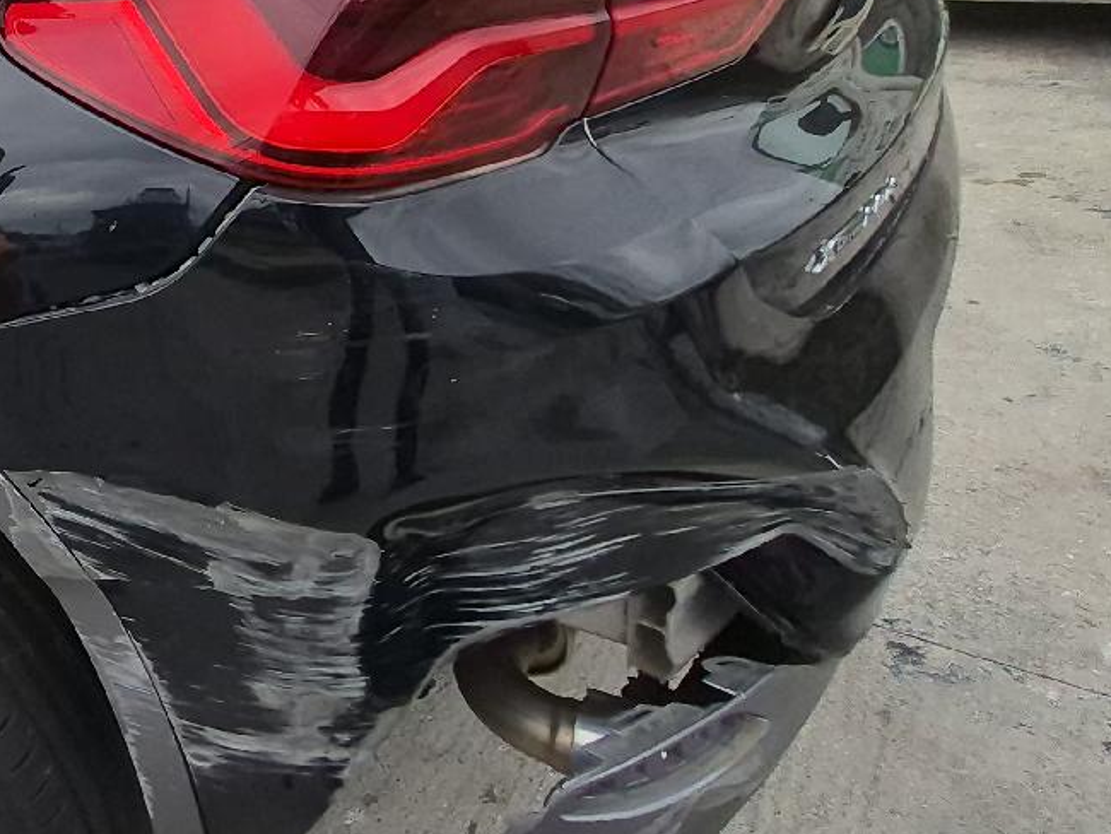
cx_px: -149
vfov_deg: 37.9
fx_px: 1156
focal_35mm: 36
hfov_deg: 40.1
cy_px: 142
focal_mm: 1.74
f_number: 2.2
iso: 40
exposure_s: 1/435
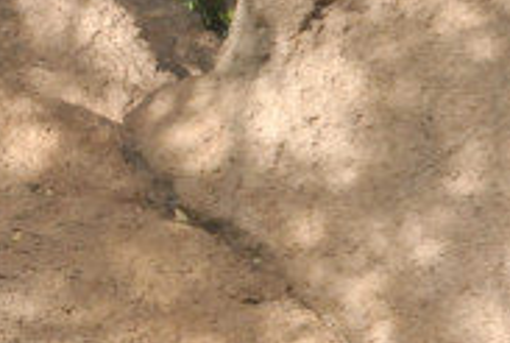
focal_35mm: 492
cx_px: -518
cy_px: -219
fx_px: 6990
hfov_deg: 4.1
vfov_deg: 2.8
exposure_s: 1/1250
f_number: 11
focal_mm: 75
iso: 1600
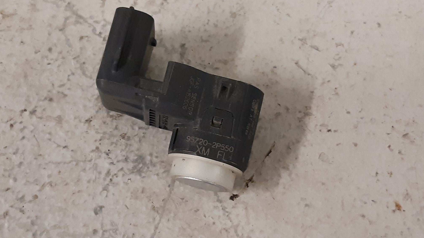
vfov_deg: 40.2
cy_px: 122
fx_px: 326
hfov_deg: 66.1
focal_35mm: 29
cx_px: 209
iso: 250
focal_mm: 3.93
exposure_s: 1/50
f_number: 1.7
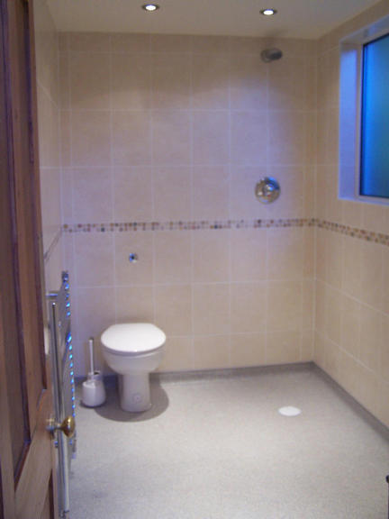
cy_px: 260
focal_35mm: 38
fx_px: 569
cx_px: 194
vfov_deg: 49.0
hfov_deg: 37.7
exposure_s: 1/20
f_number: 2.8
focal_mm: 6.3
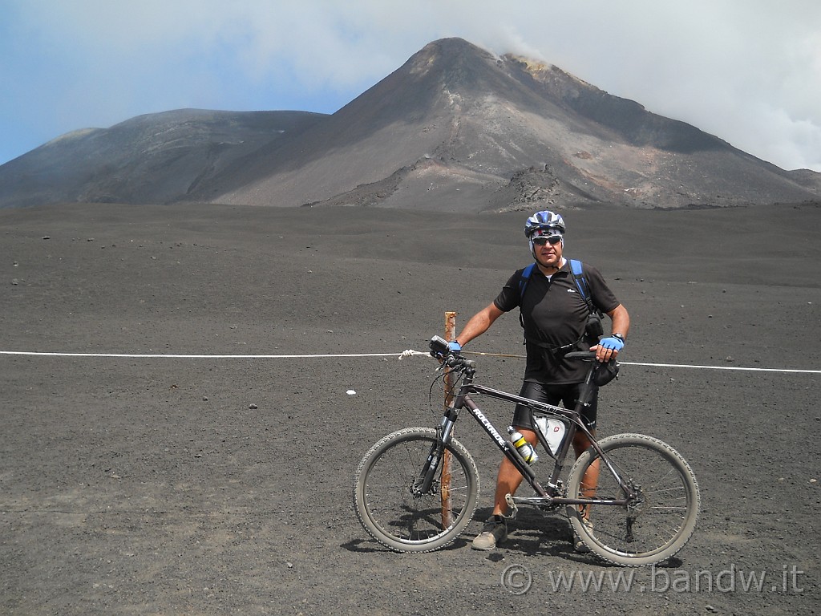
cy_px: 308
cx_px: 410
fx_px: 972
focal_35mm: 41
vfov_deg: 35.1
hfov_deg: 45.8
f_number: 5.5
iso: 80
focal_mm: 6.72
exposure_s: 1/250
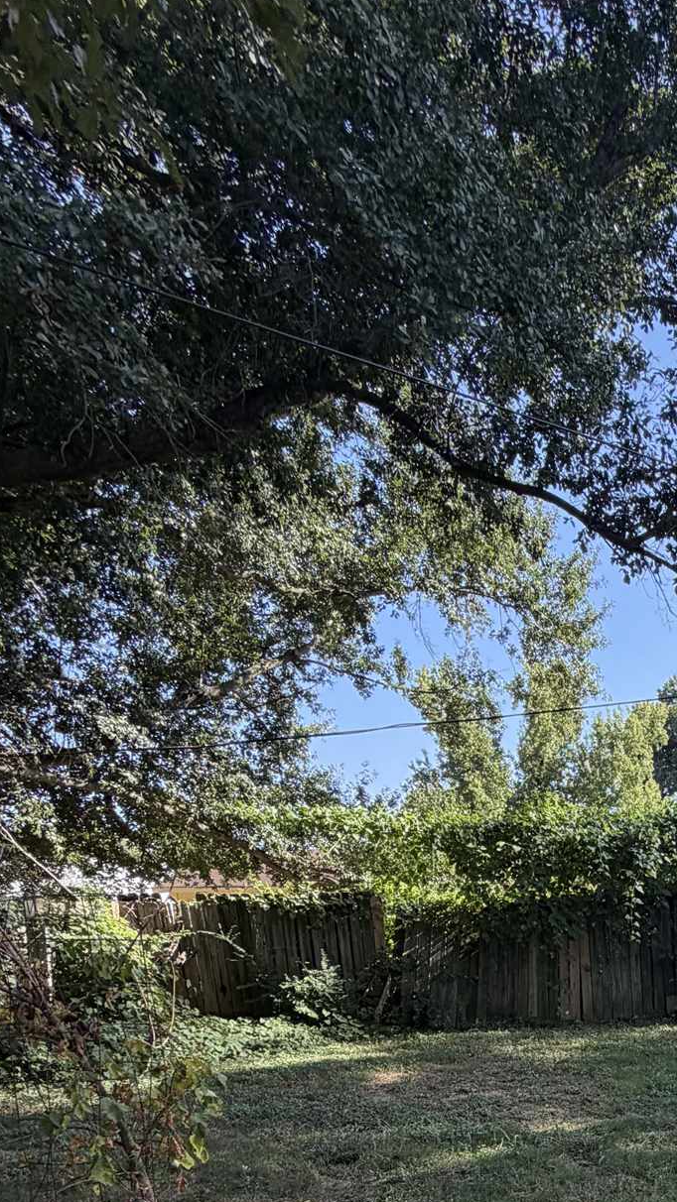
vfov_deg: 55.5
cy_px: 1120
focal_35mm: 29
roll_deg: +0.4
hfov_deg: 33.2
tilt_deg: -12.0
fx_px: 925
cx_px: 804
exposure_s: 1/319
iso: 50
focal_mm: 2.22
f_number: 2.2
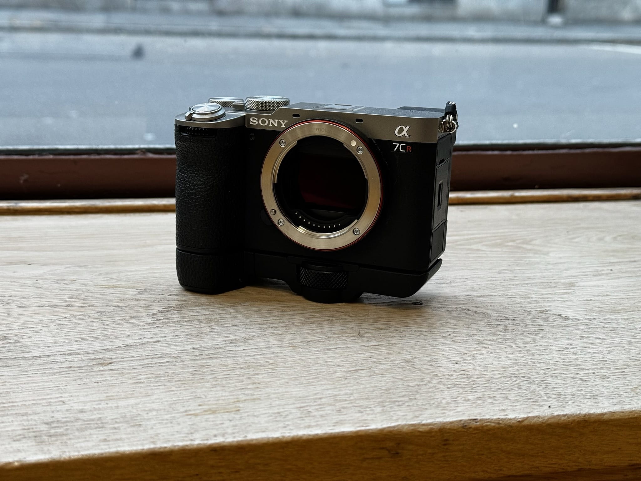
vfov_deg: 30.3
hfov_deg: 39.7
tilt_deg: -15.9
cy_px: 240
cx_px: 320
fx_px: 889
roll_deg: -1.5
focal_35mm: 48
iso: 100
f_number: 1.78
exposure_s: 1/77
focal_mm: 6.86
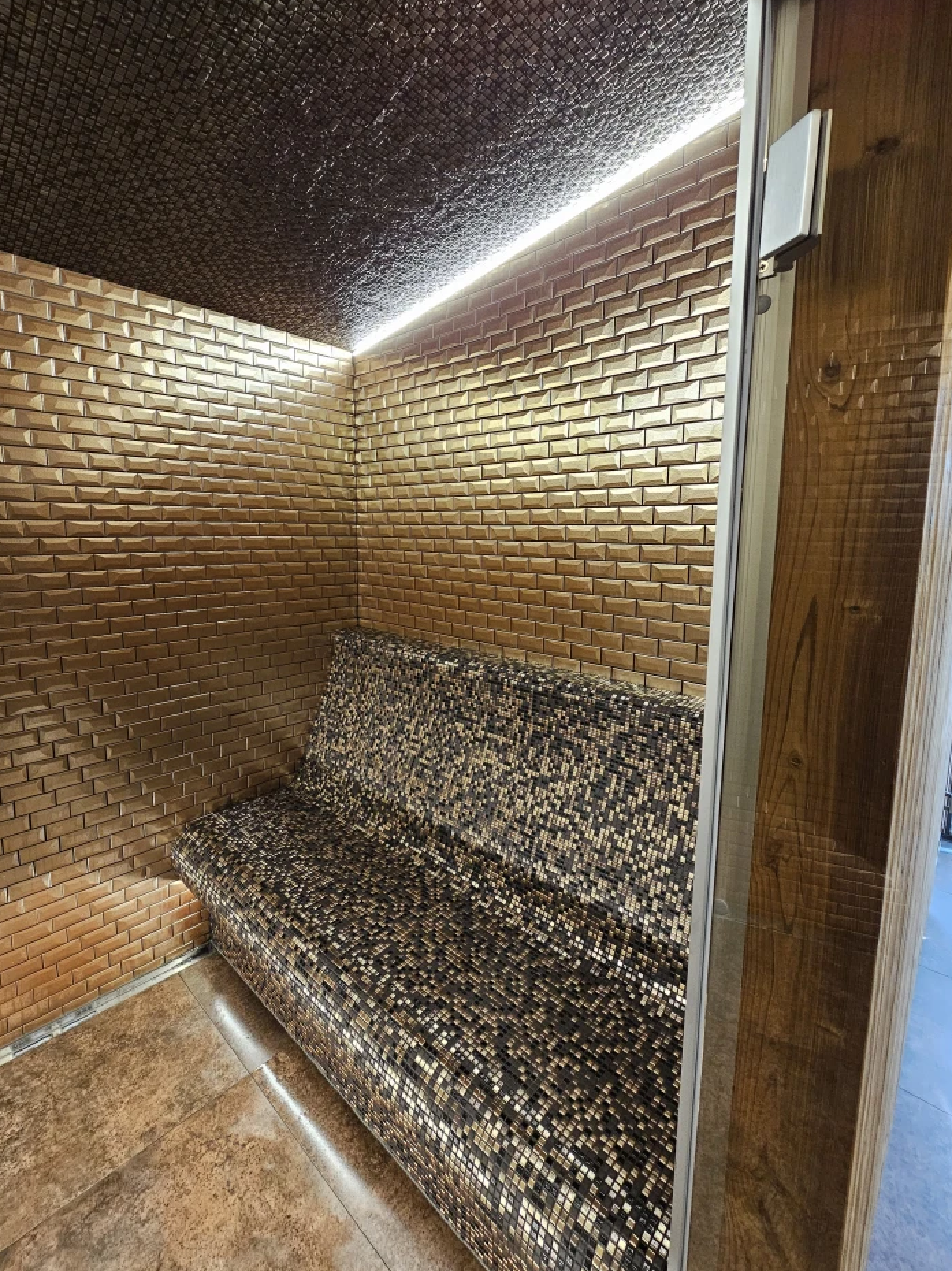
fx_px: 514
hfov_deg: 85.6
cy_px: 601
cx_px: 451
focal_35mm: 14
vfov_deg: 102.0
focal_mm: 2.2
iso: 400
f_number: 2.2
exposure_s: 1/30
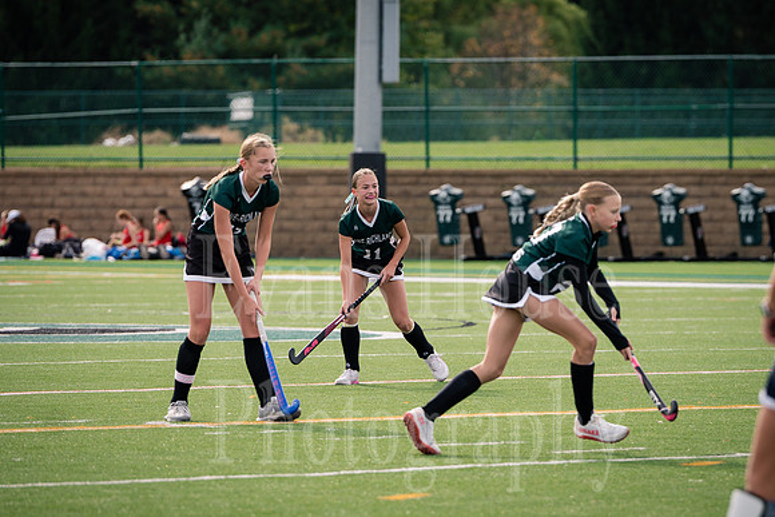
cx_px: 525
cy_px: 294
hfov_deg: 6.8
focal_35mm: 305
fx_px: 6558
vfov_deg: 4.5
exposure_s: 1/1000
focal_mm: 194
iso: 250
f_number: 4
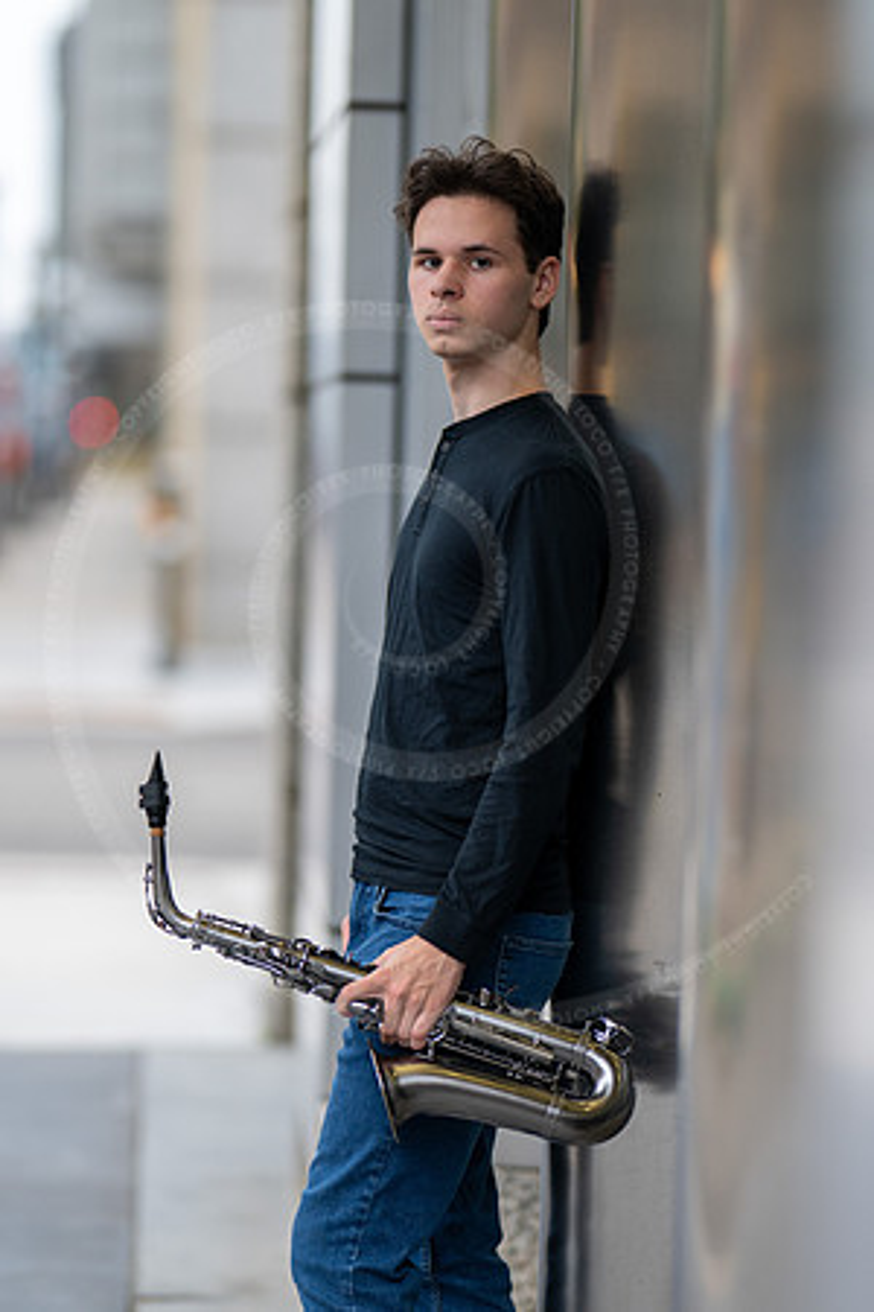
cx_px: 437
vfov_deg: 16.1
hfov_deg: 10.8
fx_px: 4625
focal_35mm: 127
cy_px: 656
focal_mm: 85
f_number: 1.2
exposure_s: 1/640
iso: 250
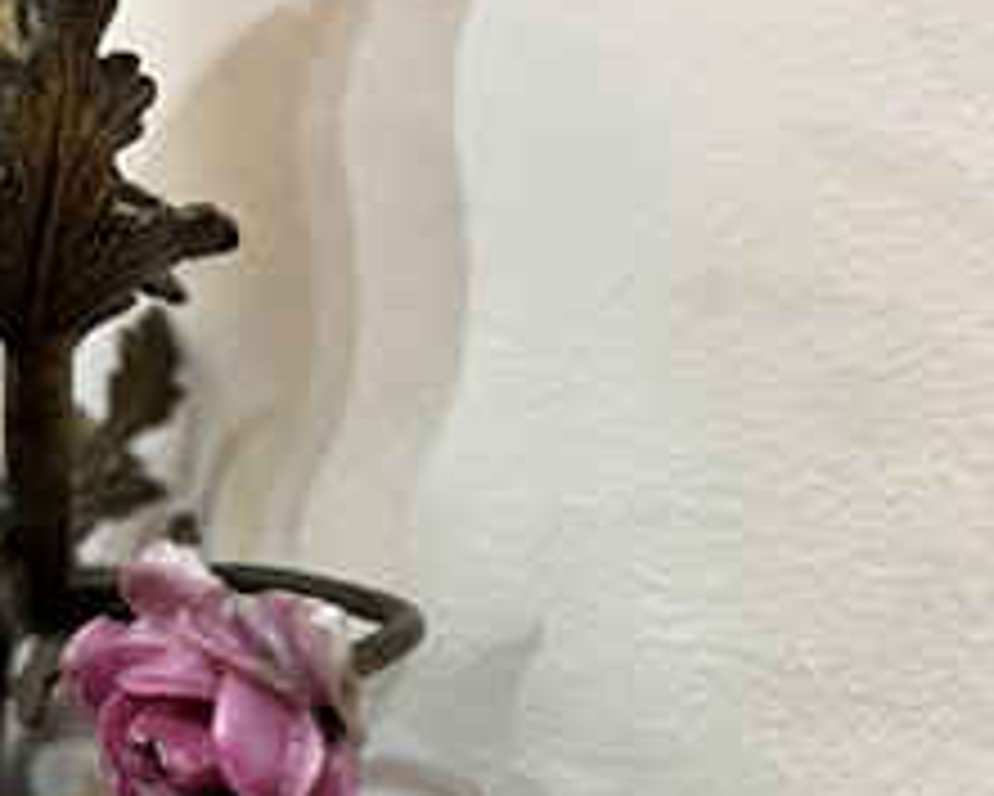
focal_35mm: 46
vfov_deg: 32.4
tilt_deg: +10.8
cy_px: 562
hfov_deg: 39.9
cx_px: 337
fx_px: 1354
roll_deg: +3.7
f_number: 1.6
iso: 250
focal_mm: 5.1
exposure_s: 1/50
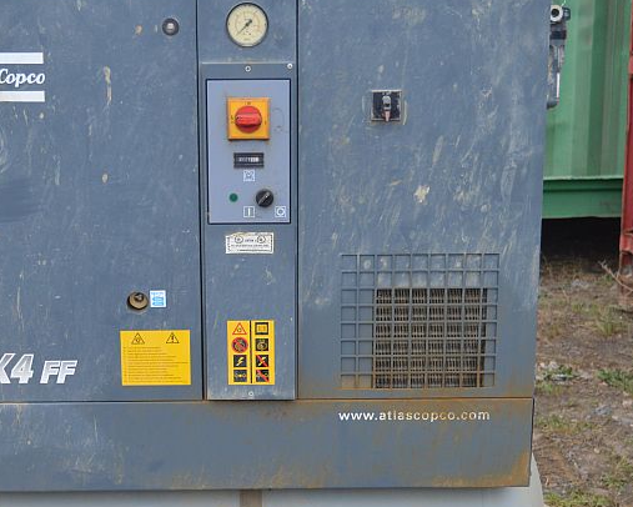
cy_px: 340
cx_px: 237
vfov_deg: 20.4
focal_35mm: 75
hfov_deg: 25.3
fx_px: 1404
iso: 400
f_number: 4.2
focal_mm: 27
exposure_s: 1/80
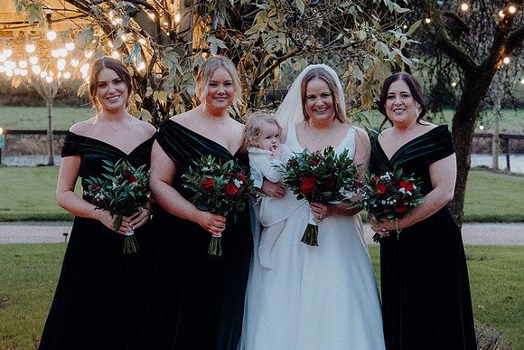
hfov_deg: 19.3
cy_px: 175
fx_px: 1539
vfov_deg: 13.0
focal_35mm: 106
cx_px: 262
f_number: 5
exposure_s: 1/160
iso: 5000
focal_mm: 70
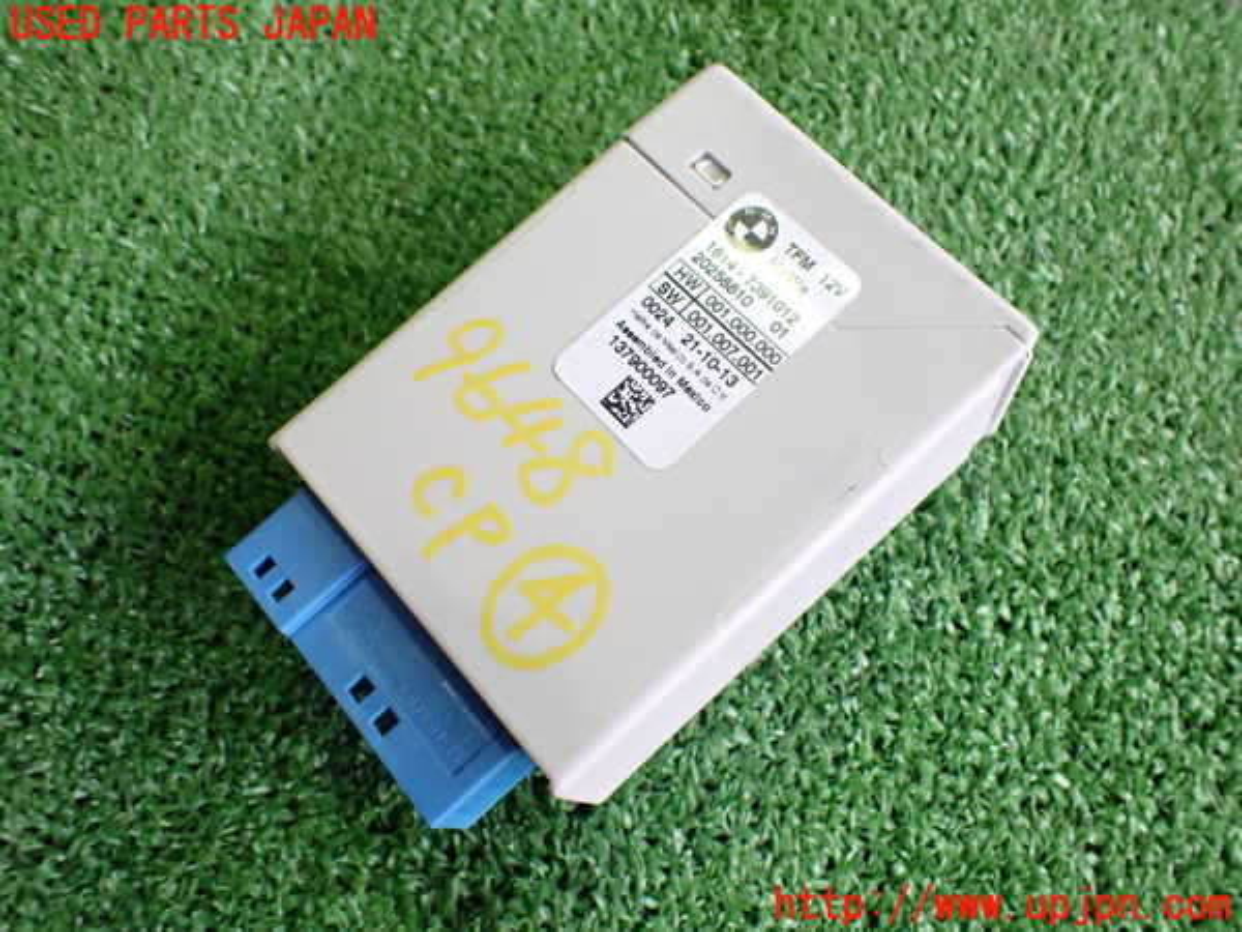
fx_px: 1076
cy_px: 466
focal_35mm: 30
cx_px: 621
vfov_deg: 46.8
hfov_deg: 60.0
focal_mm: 5.4
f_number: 2.3
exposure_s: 1/125
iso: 640
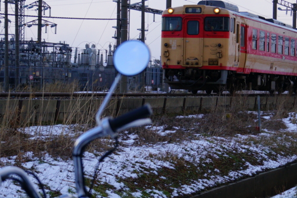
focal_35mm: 114
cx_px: 159
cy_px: 42
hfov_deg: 17.9
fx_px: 941
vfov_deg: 12.0
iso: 640
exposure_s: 1/1000
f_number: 5
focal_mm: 48
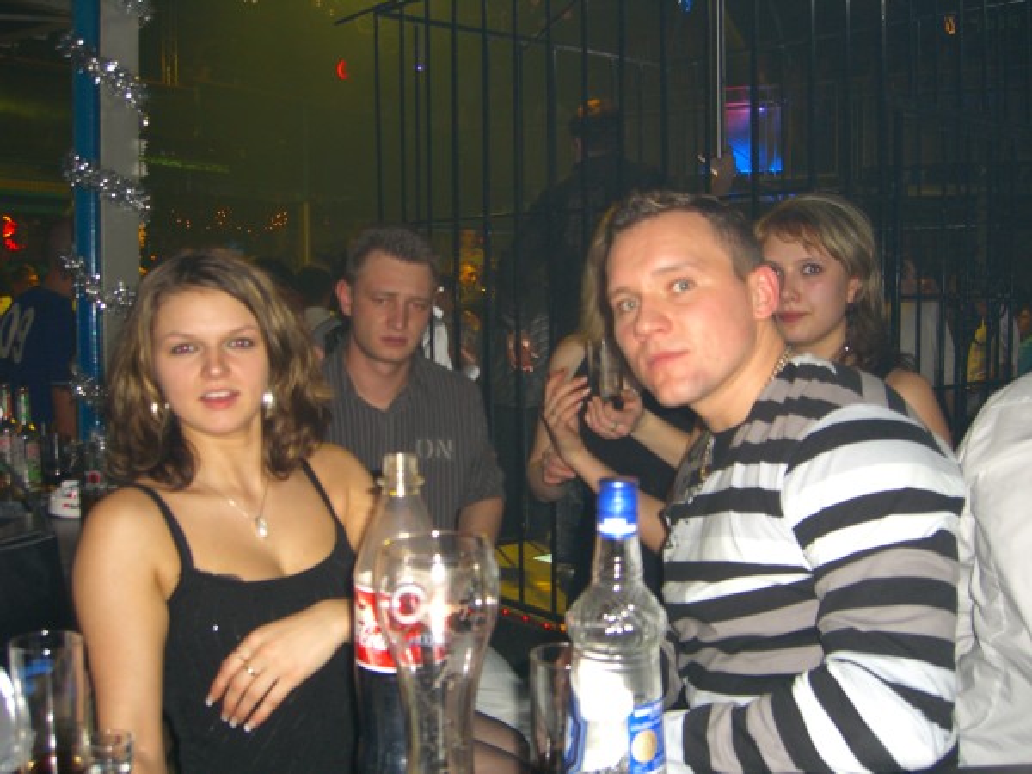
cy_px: 387
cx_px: 516
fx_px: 1133
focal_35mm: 38
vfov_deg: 37.7
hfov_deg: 49.0
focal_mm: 7.9
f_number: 2.8
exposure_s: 1/60
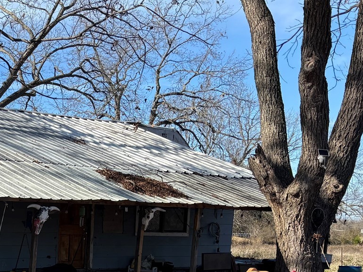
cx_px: -105
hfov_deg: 24.6
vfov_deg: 19.9
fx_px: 724
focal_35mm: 69
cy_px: 331
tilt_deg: -7.5
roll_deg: -1.2
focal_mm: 5.96
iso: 50
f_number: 1.6
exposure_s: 1/1205
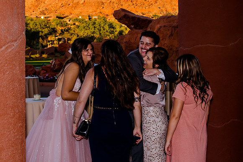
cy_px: 54
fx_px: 649
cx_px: 127
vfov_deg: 14.2
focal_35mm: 96
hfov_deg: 21.2
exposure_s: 1/250
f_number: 10
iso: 500
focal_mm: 70
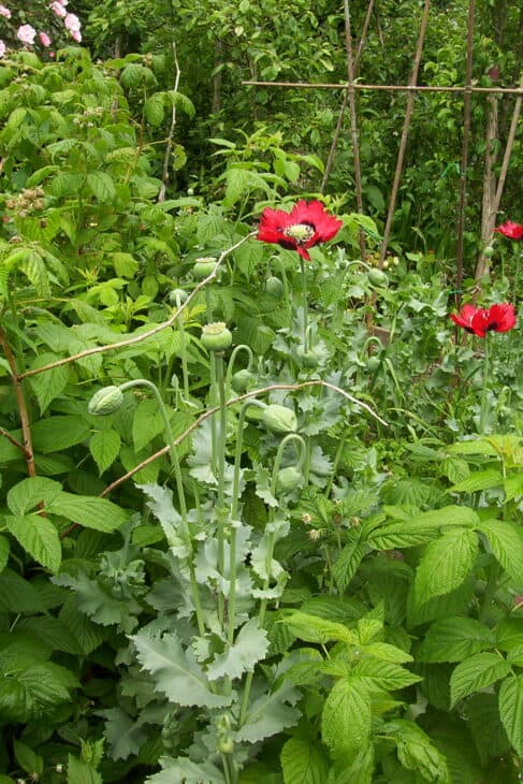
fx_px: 937
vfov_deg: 45.4
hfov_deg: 31.2
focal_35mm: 43
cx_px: 262
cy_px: 392
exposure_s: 1/358
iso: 100
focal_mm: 5.77
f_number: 5.17
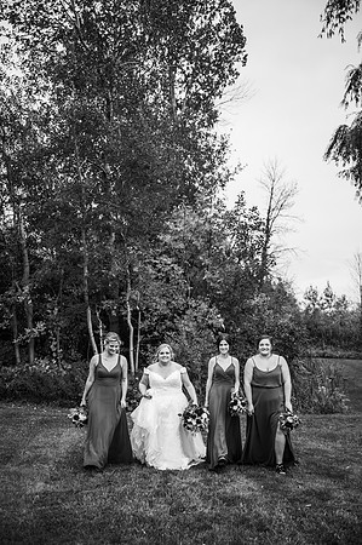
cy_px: 272
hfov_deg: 35.9
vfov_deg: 51.9
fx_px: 559
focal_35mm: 37
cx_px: 181
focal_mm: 37
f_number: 2.8
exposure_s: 1/1000
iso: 200
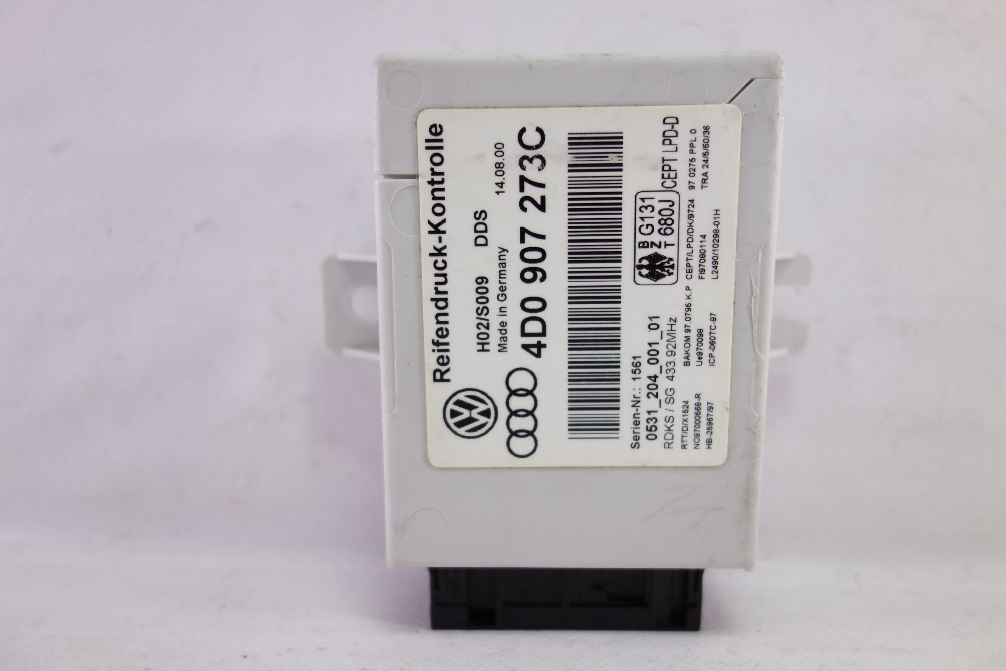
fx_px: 782
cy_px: 336
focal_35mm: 28
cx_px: 503
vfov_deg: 46.4
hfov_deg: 65.5
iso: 125
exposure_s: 1/80
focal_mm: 10.4
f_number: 2.2
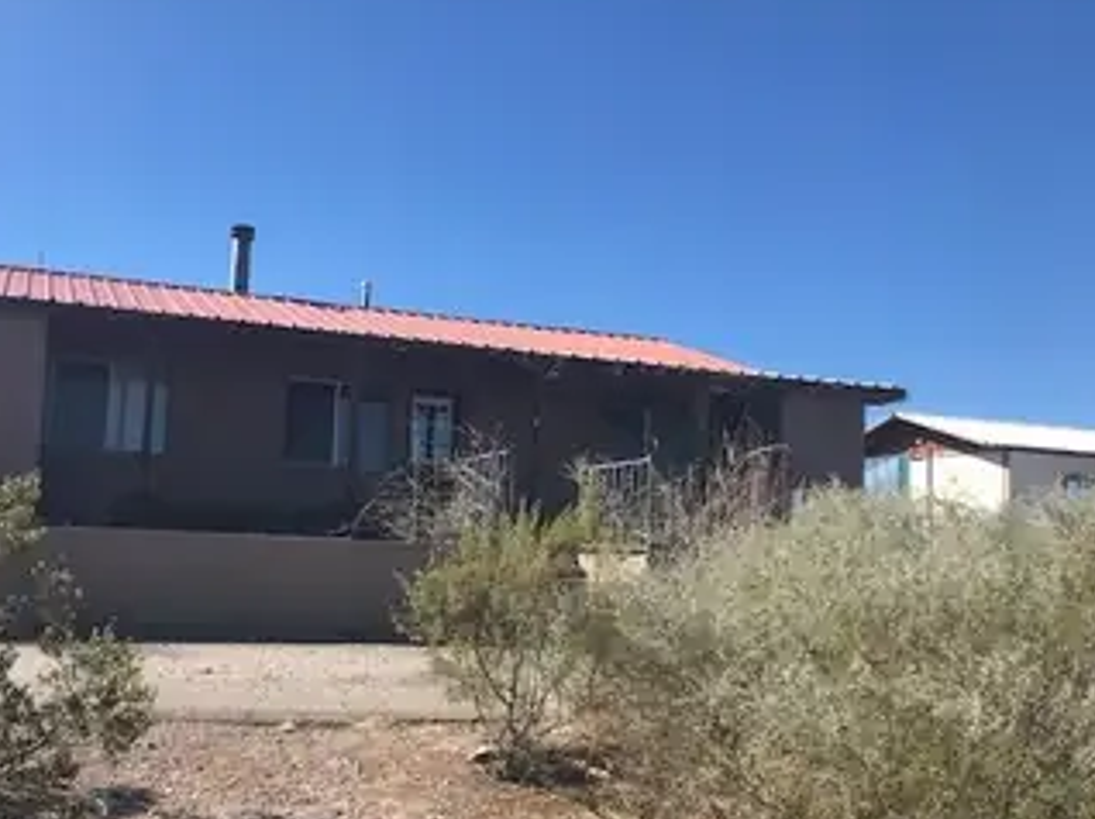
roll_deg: -3.1
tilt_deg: +6.6
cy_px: 435
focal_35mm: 37
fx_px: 1170
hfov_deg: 49.6
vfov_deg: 38.6
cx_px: 399
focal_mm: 3.99
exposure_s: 1/1953
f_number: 1.8
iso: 20
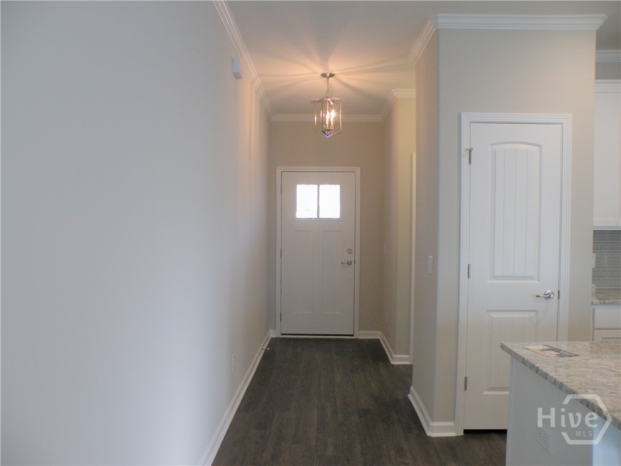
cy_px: 233
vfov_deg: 51.4
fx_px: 484
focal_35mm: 27
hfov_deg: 65.3
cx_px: 310
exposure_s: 1/51.3
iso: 164
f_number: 2.8
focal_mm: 4.7
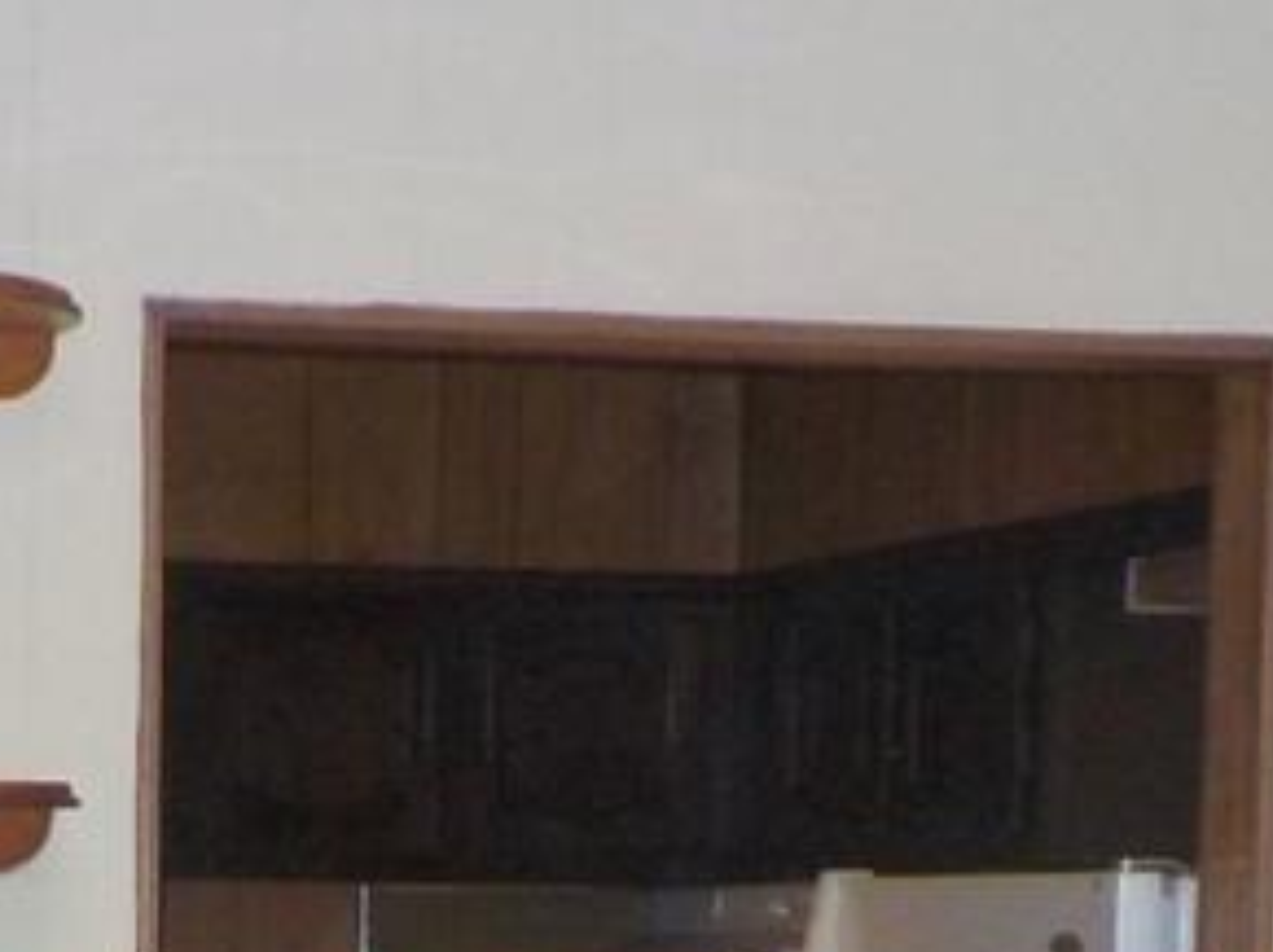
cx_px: 136
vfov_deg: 9.4
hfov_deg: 13.2
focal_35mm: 149
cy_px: 1768
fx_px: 5475
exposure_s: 1/30
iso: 200
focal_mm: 4.1
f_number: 3.3
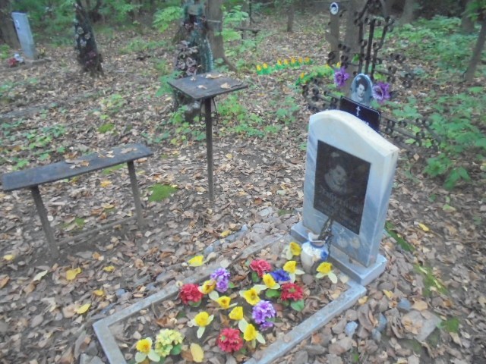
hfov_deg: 67.3
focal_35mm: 26
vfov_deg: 53.1
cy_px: 182
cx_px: 243
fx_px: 365
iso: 800
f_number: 3.5
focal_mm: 4.6
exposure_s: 1/80
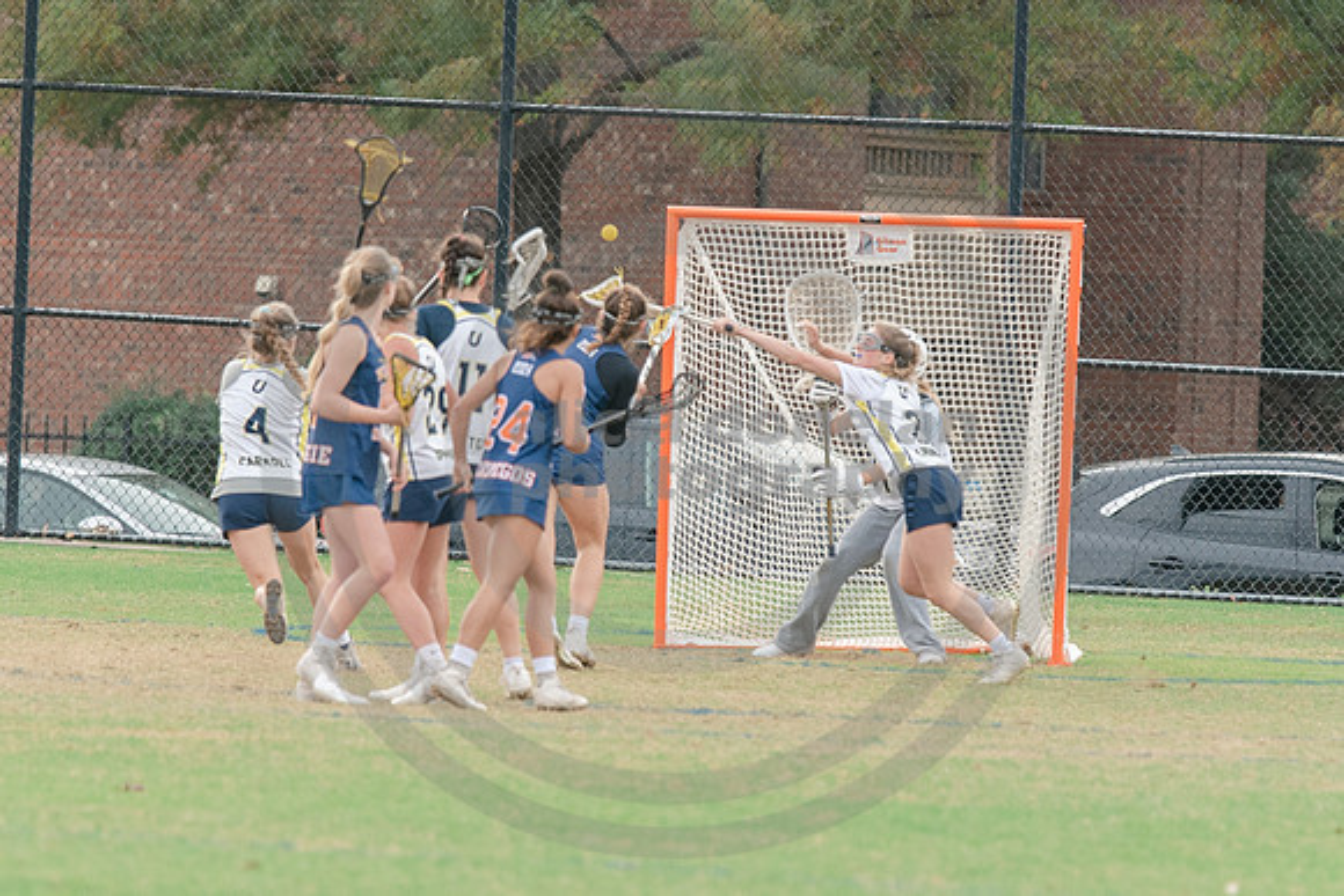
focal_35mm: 512
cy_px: 428
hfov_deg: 4.0
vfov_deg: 2.7
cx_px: 678
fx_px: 19135
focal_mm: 200
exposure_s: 1/1250
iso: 450
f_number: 2.8
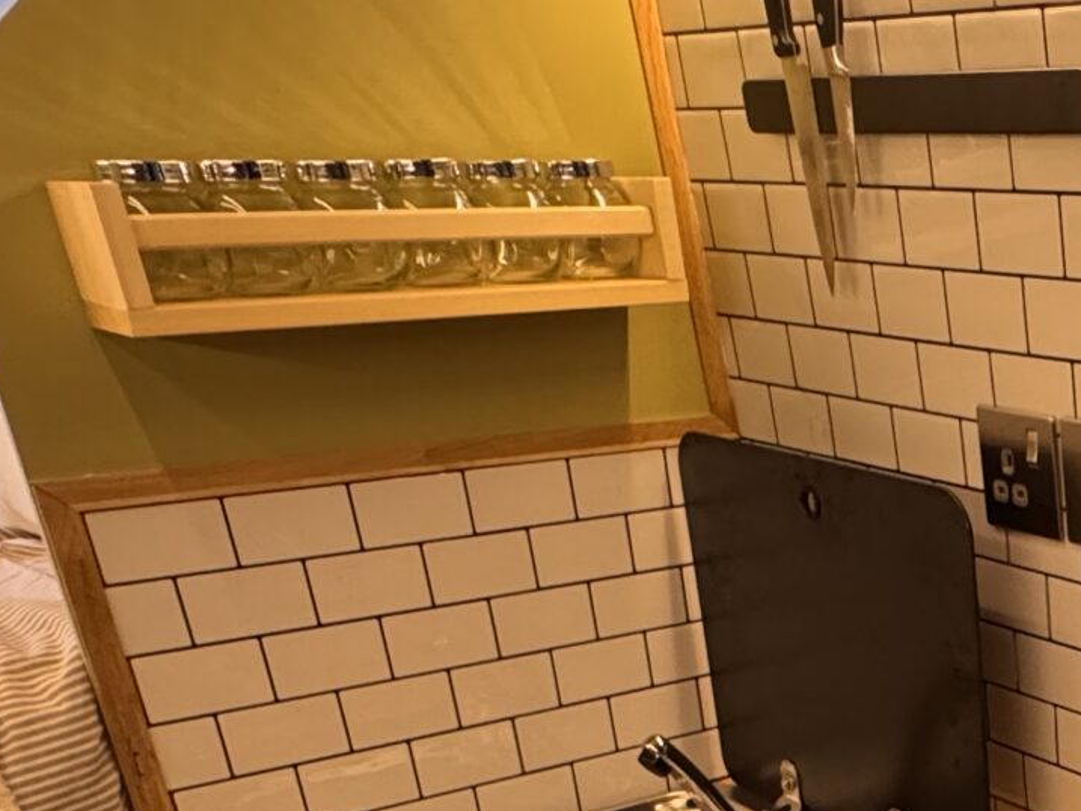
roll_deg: -1.4
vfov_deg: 25.6
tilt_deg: -26.5
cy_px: 1013
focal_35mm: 50
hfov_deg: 33.3
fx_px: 1562
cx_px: 1191
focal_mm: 2.22
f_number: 2.2
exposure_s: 1/78
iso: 320
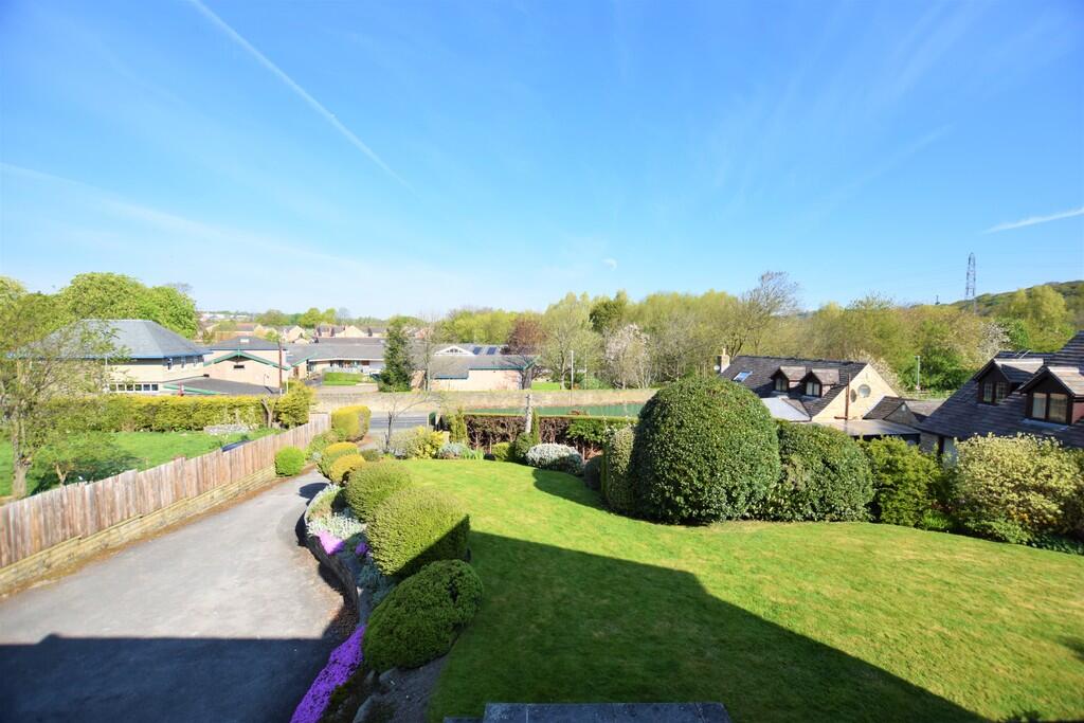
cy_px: 362
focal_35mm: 15
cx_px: 542
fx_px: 452
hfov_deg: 100.4
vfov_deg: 77.3
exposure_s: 1/4000
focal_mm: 10
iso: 500
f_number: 3.5
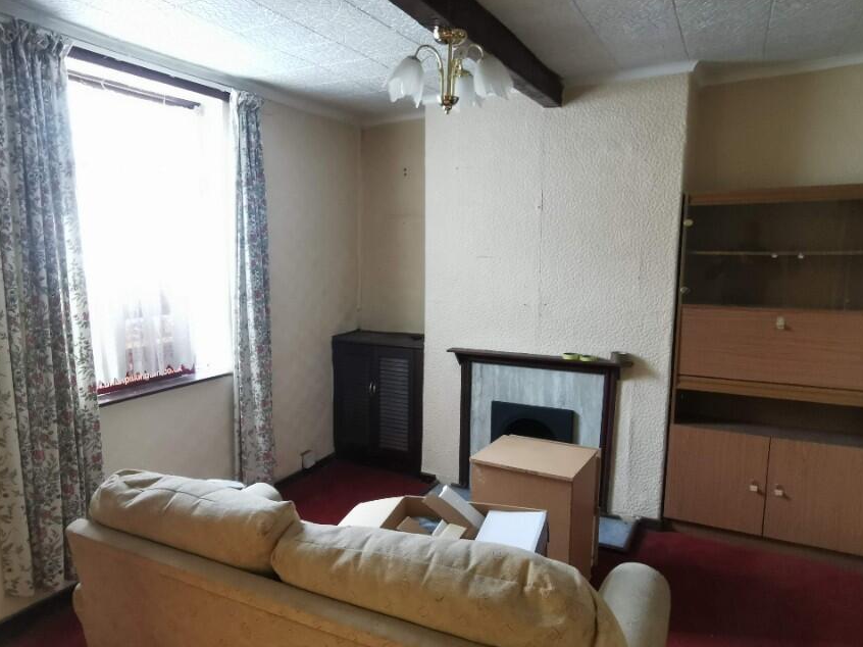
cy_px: 337
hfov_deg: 73.5
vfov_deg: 58.8
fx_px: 573
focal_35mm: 23
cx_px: 370
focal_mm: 2.26
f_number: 2.2
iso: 400
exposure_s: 1/25
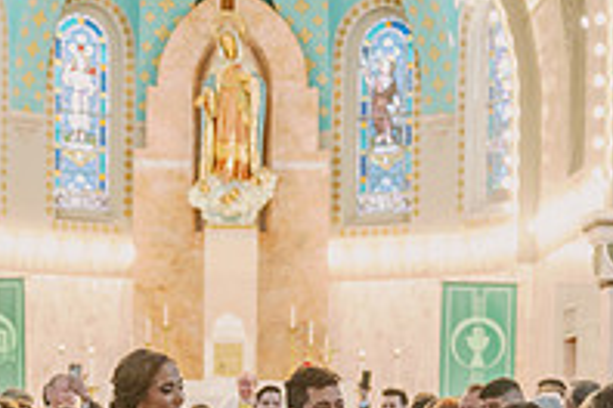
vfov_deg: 10.7
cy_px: 495
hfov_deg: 16.2
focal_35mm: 126
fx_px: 2145
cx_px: 223
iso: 2000
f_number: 2.8
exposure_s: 1/160
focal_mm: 43
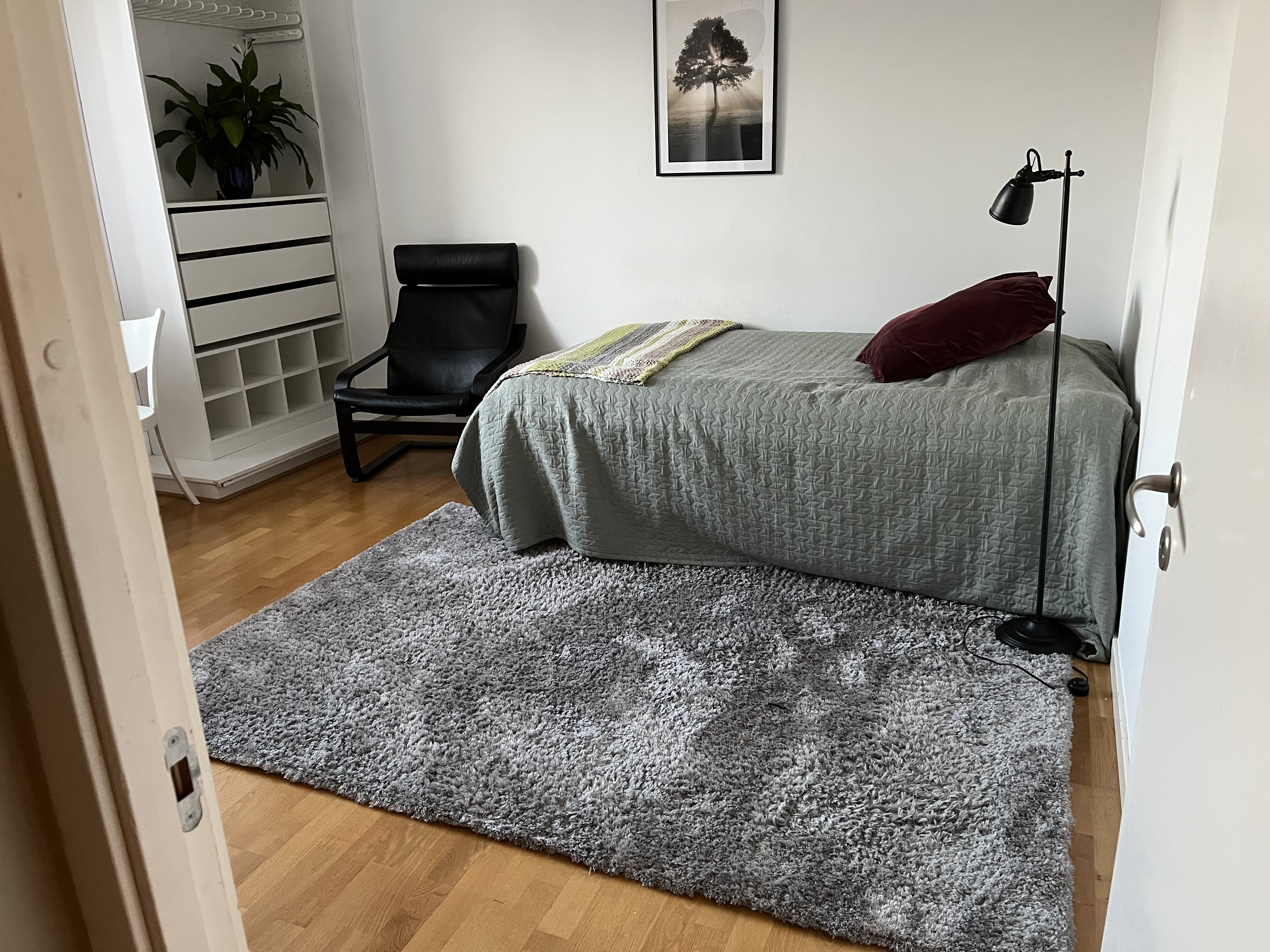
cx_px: 635
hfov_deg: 67.3
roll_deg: +1.8
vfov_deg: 53.1
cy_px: 476
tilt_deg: -19.0
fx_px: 954
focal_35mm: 26
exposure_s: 1/60
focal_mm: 5.1
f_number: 1.6
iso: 500
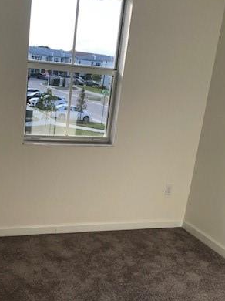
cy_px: 180
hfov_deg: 31.1
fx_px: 399
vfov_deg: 41.1
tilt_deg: -15.6
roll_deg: -6.1
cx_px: 63
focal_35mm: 46
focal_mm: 3.99
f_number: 1.8
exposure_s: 1/120
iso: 25
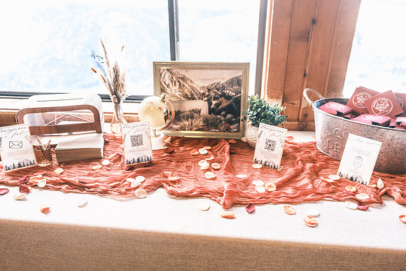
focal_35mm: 27
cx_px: 203
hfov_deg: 67.4
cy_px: 136
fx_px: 305
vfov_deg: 48.0
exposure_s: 1/350
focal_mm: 18
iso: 640
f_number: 2.2
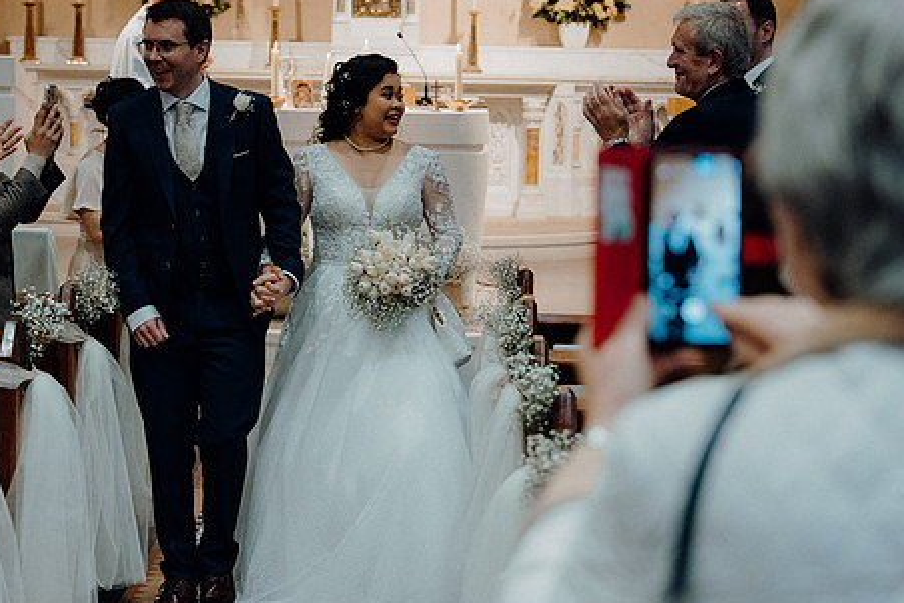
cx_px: 333
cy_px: 259
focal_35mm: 90
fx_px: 2261
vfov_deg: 15.2
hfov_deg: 22.6
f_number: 3.5
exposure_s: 1/160
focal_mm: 70
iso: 2000
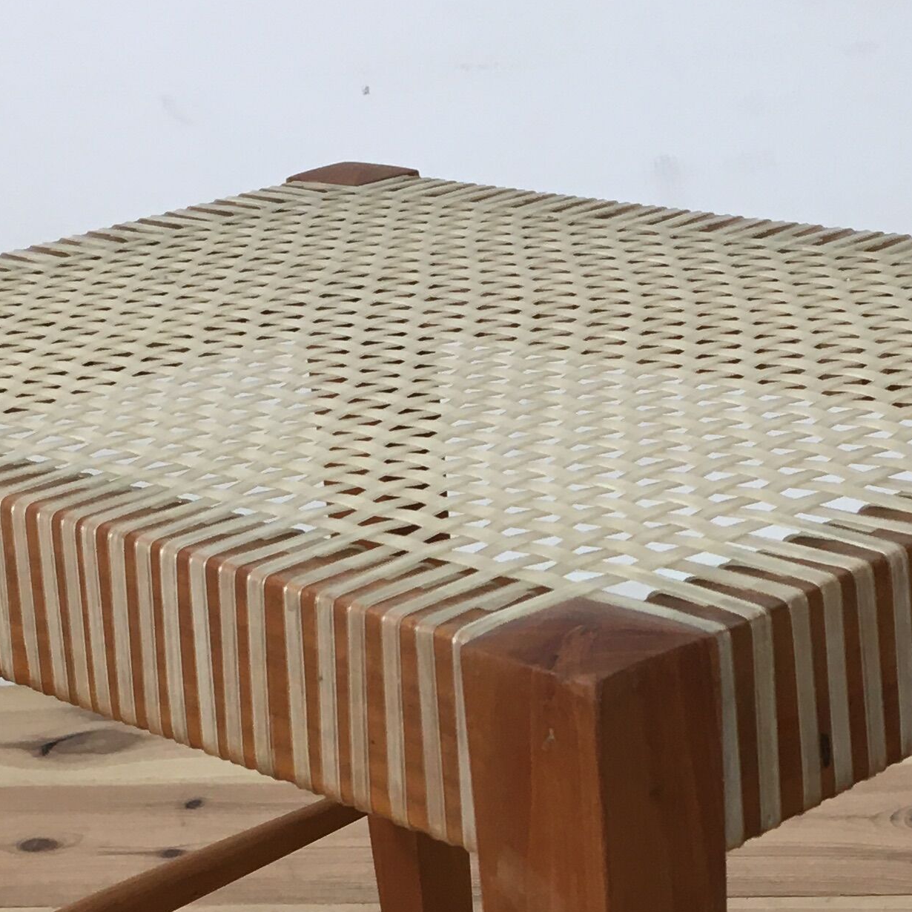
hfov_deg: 20.6
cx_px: 549
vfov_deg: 19.9
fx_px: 2504
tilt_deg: -27.8
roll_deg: +4.2
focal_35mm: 84
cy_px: 968
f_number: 2.2
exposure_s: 1/33
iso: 25
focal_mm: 4.15
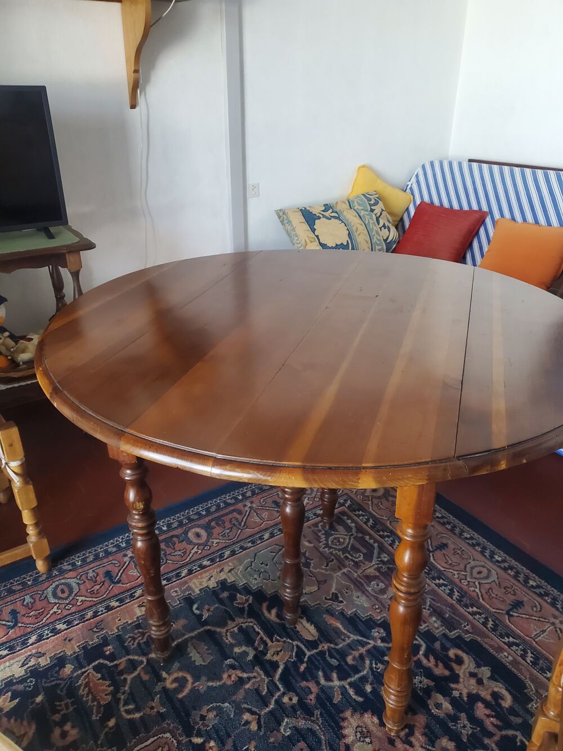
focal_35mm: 26
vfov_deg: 67.3
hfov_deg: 53.1
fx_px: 564
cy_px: 376
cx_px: 282
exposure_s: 1/50
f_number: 1.5
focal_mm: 4.3
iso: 320
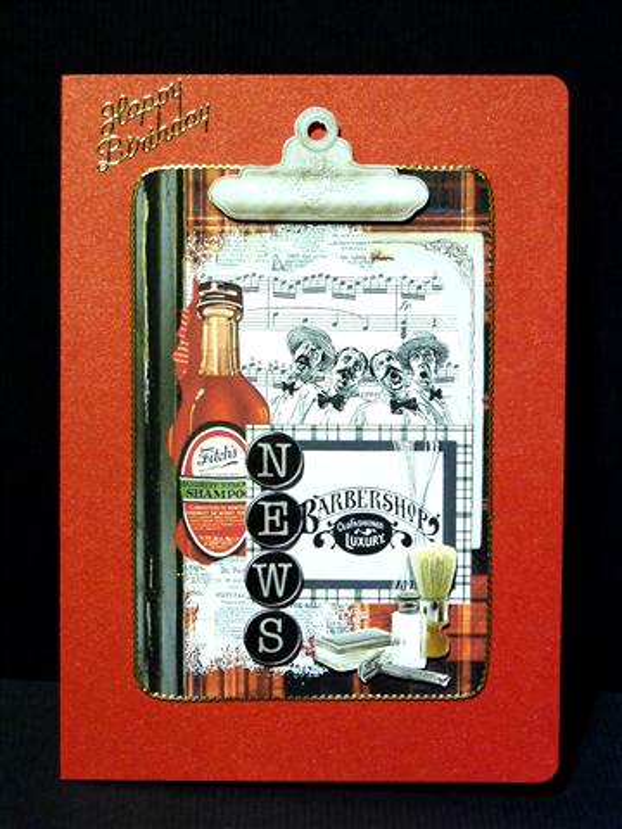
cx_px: 311
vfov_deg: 36.8
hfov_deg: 28.0
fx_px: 1246
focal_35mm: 52
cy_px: 414
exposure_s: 1/15
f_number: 3.8
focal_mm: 8.5
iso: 400
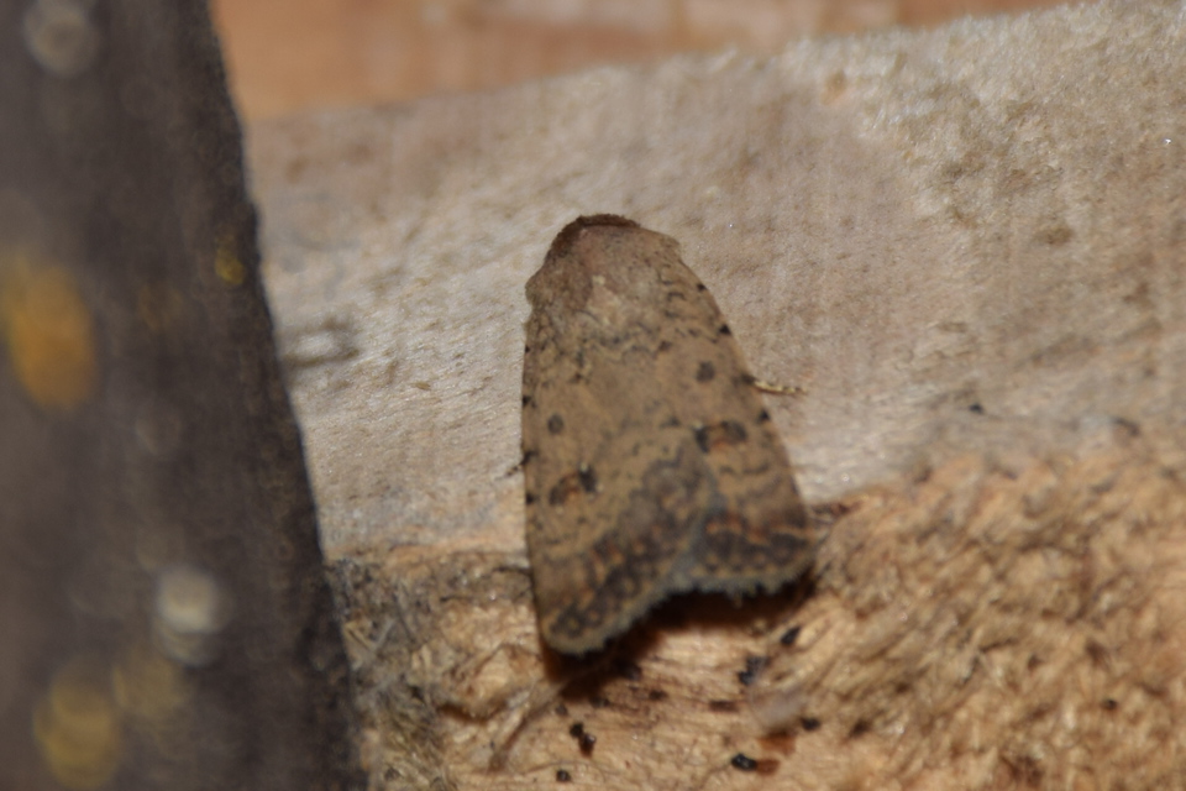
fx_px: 6918
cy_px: 396
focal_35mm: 210
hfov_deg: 9.8
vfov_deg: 6.5
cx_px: 593
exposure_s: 1/60
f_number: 6.3
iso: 100
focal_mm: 140
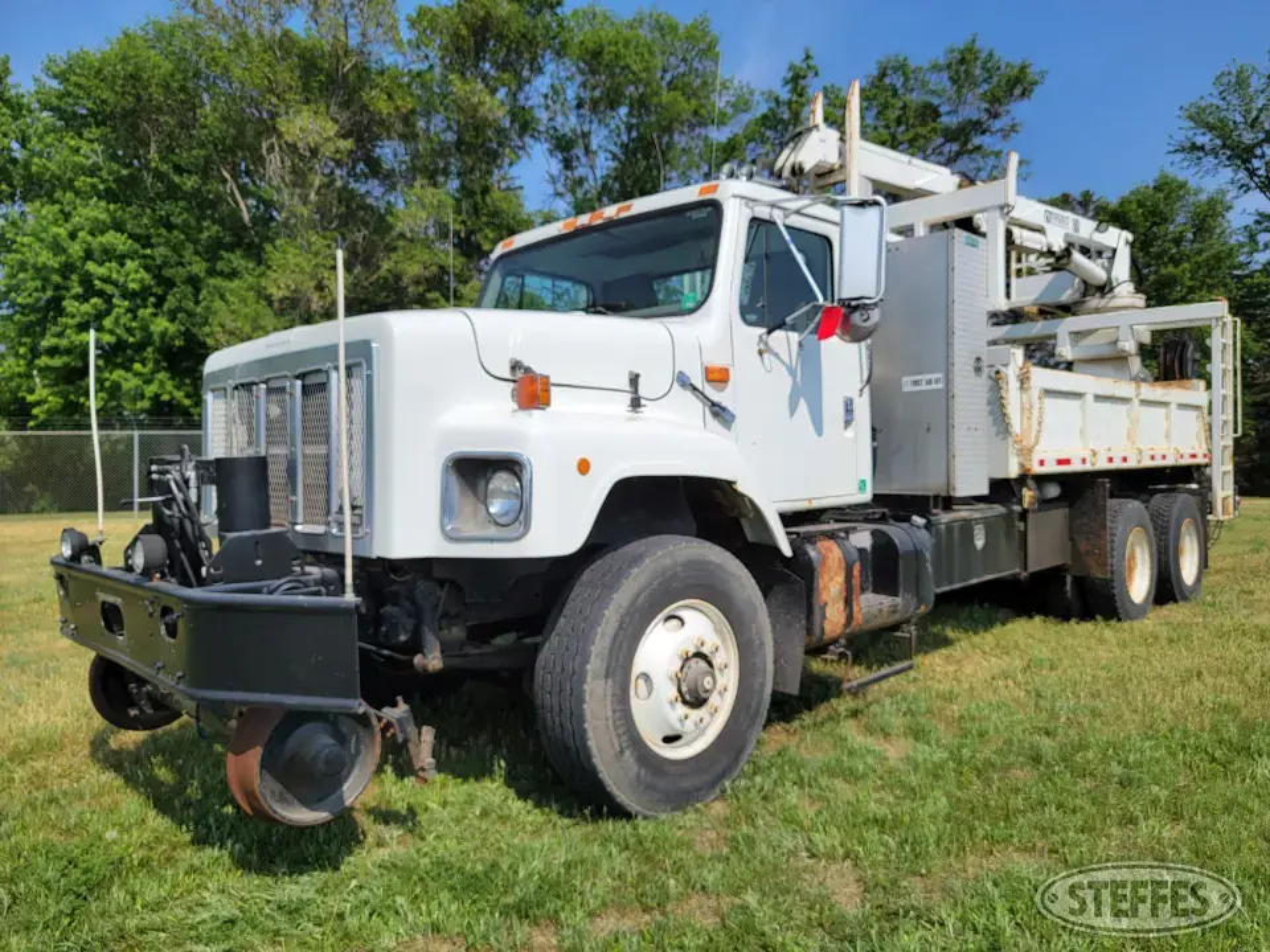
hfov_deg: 71.6
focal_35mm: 24
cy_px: 476
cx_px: 635
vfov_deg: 56.8
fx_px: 881
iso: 16
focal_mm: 6.7
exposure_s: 1/1384
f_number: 1.8
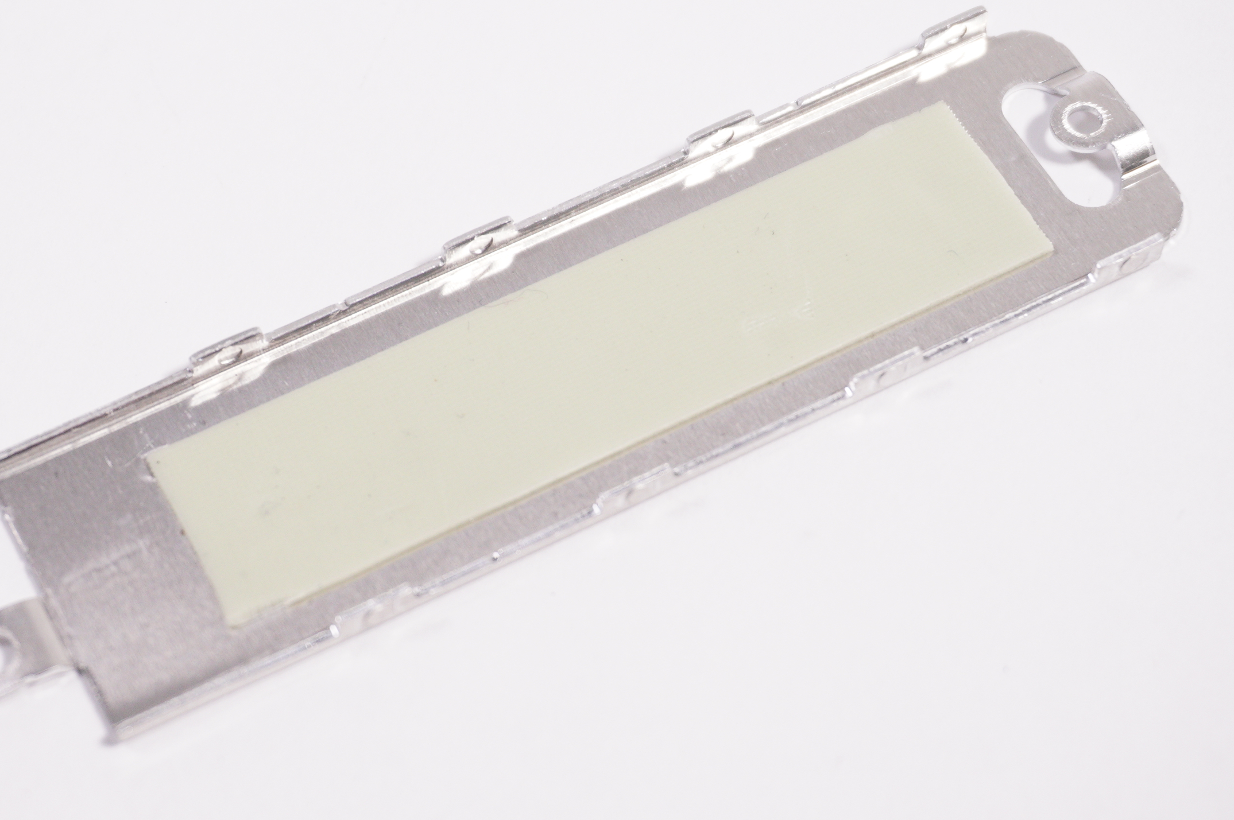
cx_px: 543
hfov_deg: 24.2
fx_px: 2877
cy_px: 426
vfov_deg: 16.2
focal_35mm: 84
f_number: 5.6
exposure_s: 1/200
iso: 800
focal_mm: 40
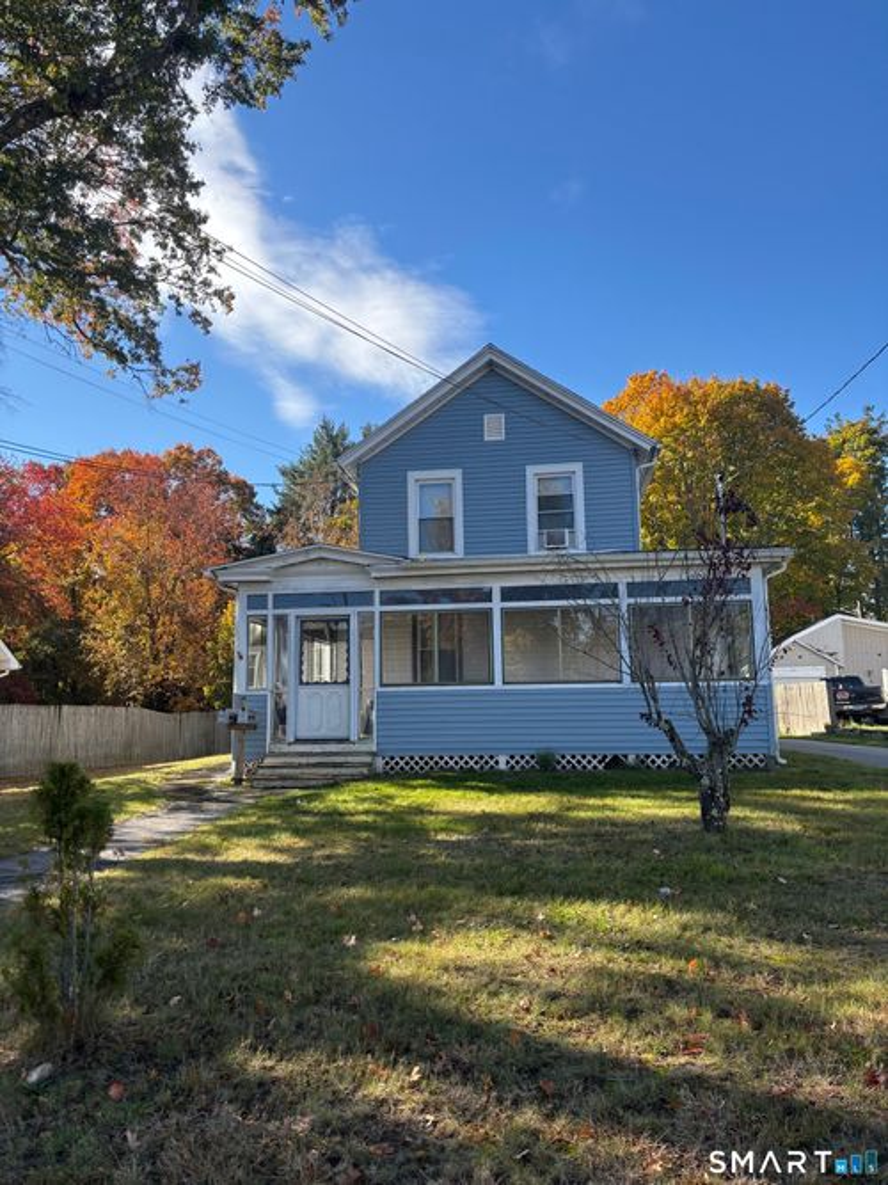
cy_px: 592
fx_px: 890
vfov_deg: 67.3
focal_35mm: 26
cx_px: 444
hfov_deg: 53.0
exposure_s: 1/1695
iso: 50
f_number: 1.6
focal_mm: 5.96
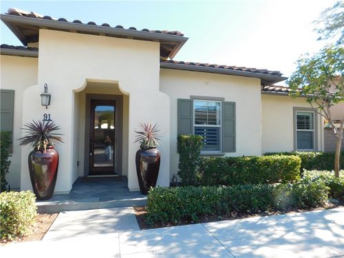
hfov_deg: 73.9
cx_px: 172
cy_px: 129
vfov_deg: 58.9
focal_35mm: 23
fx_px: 229
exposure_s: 1/500
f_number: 3
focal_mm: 4
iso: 125
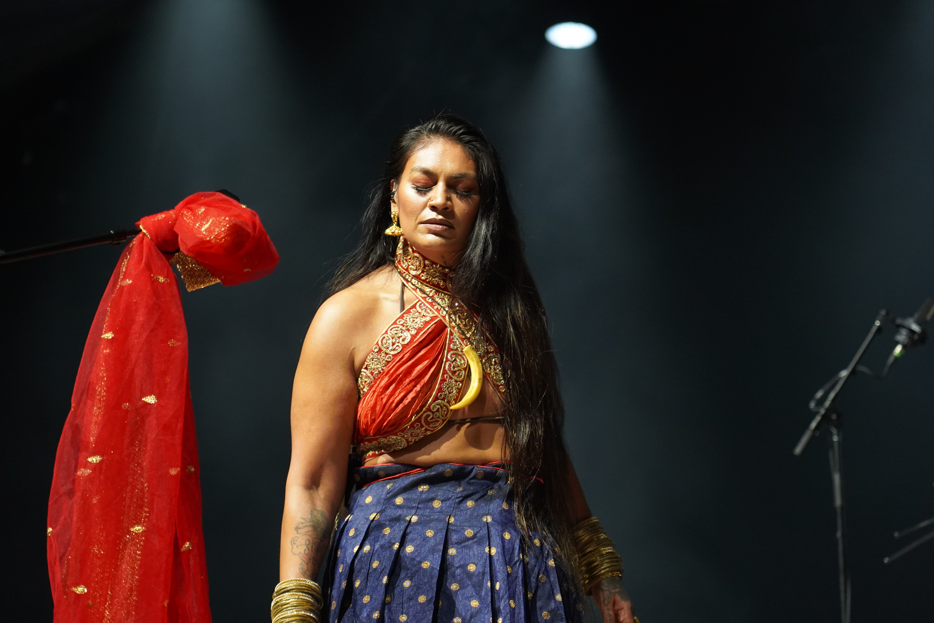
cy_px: 312
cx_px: 467
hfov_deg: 19.5
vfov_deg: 13.0
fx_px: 2724
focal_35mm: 105
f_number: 4
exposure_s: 1/160
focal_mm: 105
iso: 3200
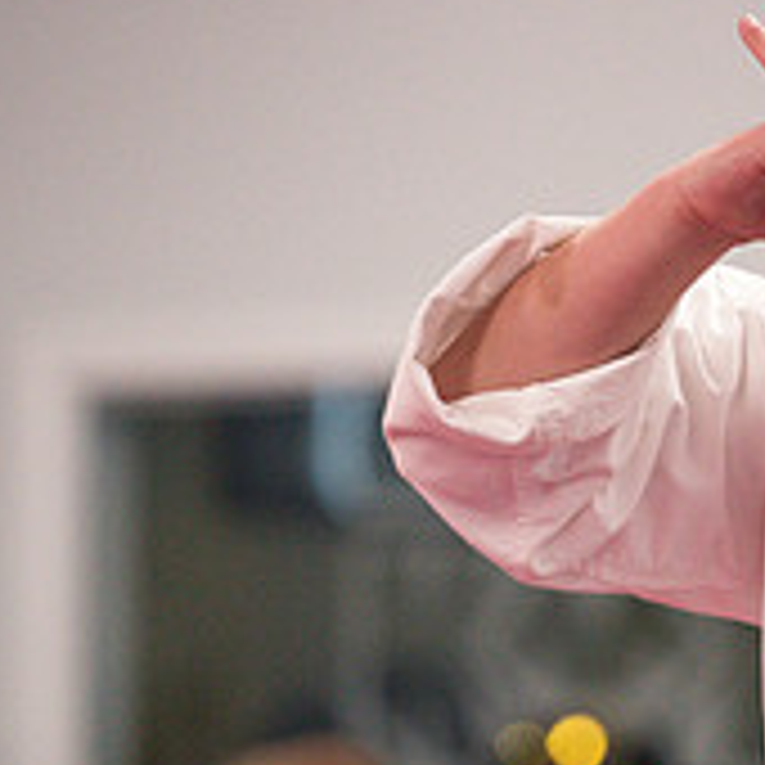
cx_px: 1066
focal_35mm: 523
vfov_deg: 3.4
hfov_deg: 3.3
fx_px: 13076
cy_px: 263
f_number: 3.5
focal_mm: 180
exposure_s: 1/400
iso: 1600
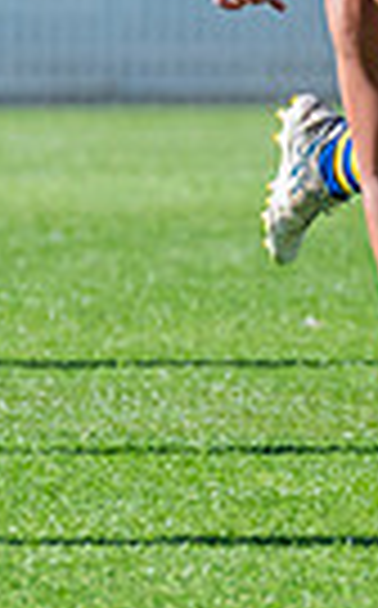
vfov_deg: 1.3
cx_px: 696
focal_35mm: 1648
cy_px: 9
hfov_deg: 0.8
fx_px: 27251
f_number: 8
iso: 800
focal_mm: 330
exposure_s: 1/1250
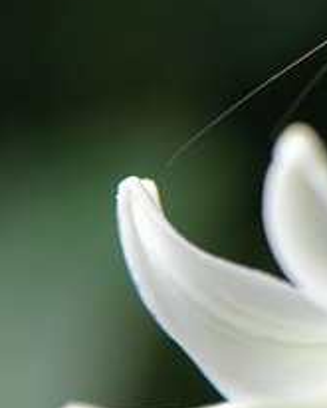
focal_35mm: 553
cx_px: 505
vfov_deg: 3.5
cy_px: 84
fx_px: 6685
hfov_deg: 2.8
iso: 800
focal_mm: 158
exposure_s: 1/90
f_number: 5.6
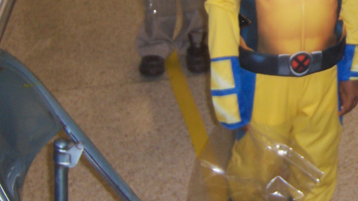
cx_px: 420
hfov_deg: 18.4
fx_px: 1054
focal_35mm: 111
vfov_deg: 10.8
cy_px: -32
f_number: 2.8
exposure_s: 1/60
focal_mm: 7.5
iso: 100
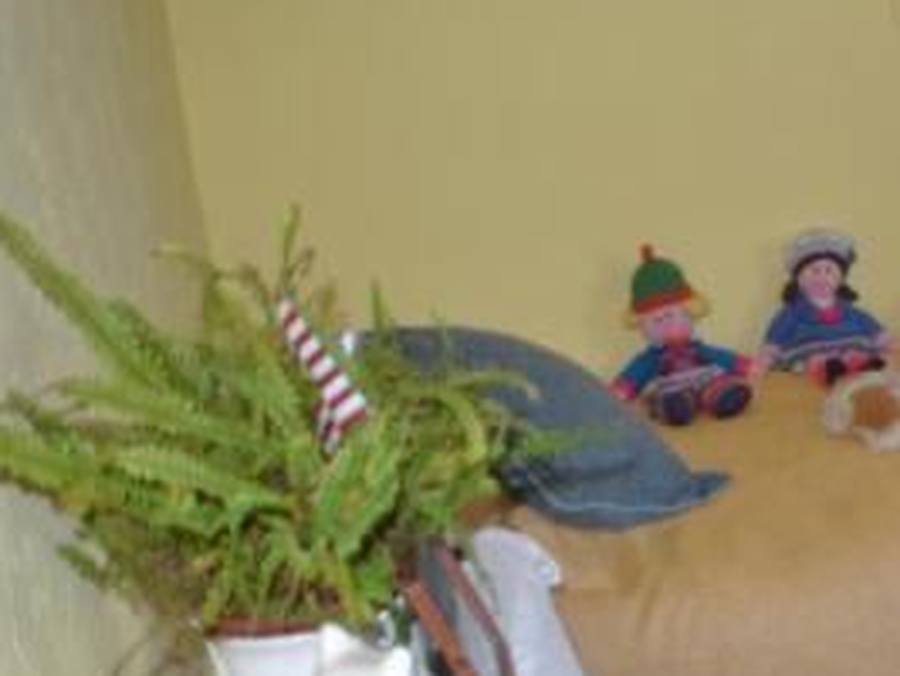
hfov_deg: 27.7
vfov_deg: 22.9
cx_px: 988
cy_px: 272
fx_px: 1665
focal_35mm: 64
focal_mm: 18
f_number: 3.5
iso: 800
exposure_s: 1/60
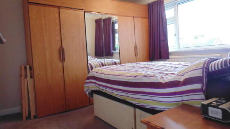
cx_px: 113
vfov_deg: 45.9
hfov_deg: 74.1
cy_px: 64
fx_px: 152
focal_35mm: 25
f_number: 3.1
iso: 400
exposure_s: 1/25
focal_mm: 4
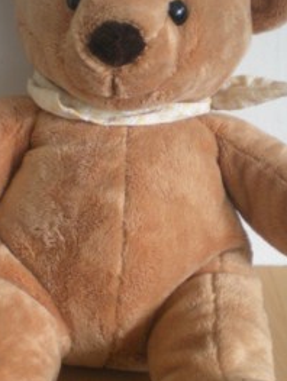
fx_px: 827
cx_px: 107
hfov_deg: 19.6
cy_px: 209
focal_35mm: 75
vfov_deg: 25.9
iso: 200
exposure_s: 1/42
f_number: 3.1
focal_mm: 6.3
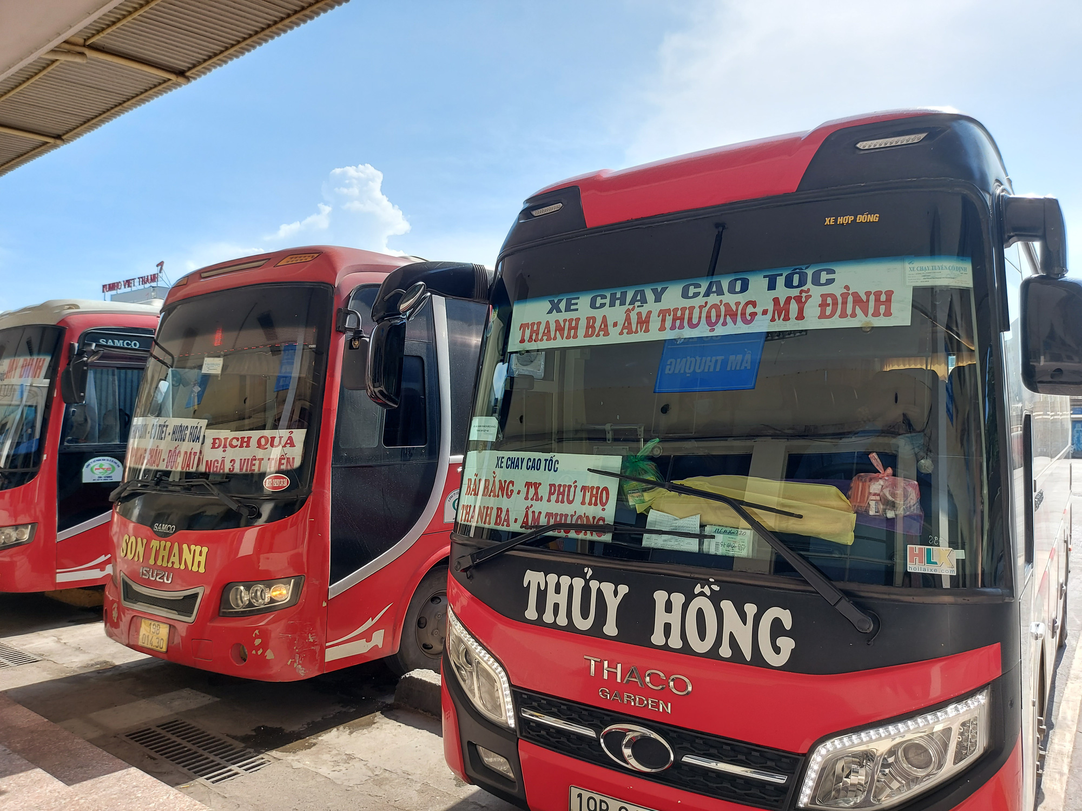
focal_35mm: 24
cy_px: 406
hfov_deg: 71.6
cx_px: 541
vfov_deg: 56.8
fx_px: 750
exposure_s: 1/399
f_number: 1.8
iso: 32
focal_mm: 5.23
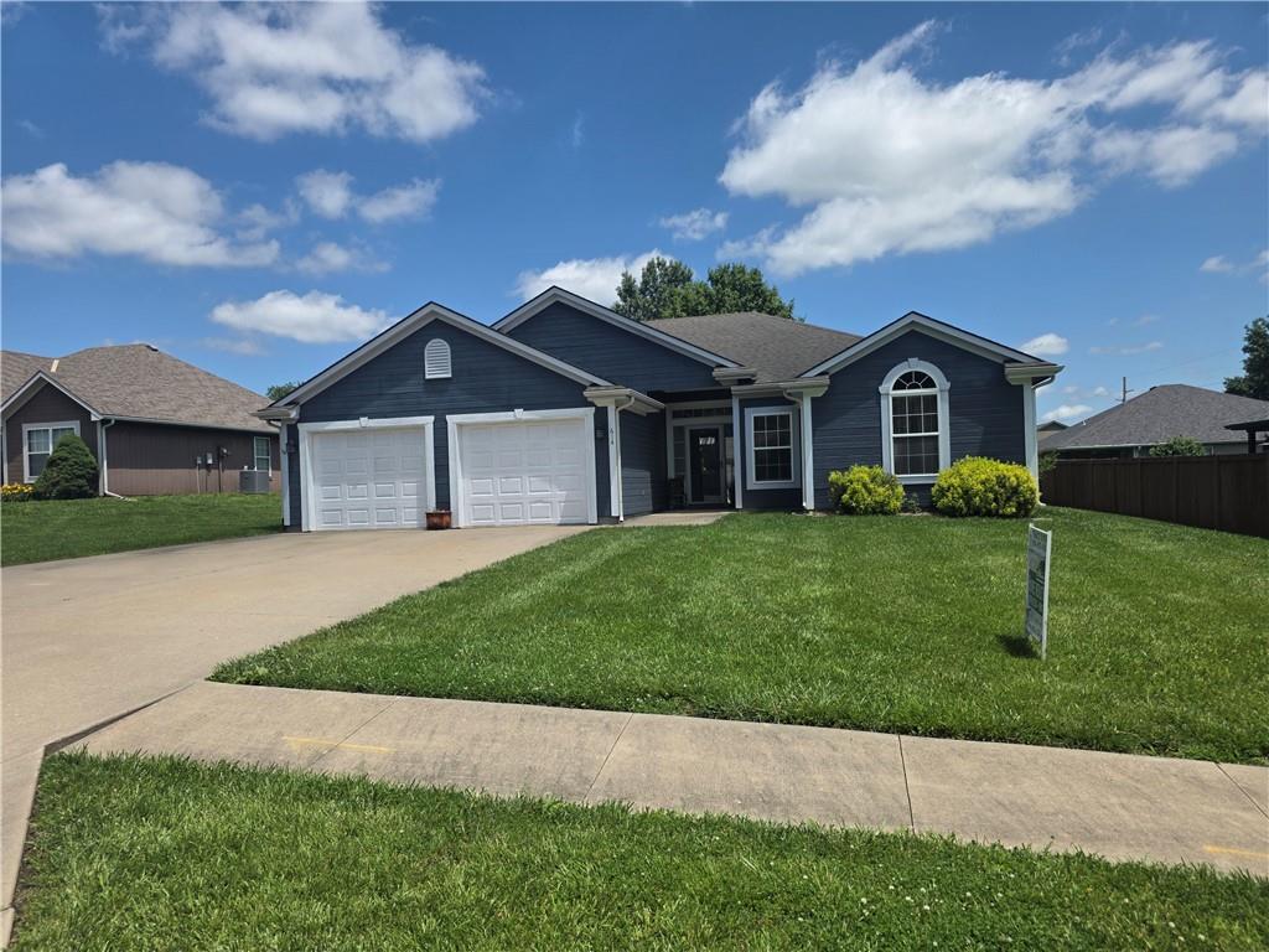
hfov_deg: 73.9
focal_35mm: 23
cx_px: 634
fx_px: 843
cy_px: 476
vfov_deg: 58.9
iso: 80
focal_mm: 6.3
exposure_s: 1/7944
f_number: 1.7
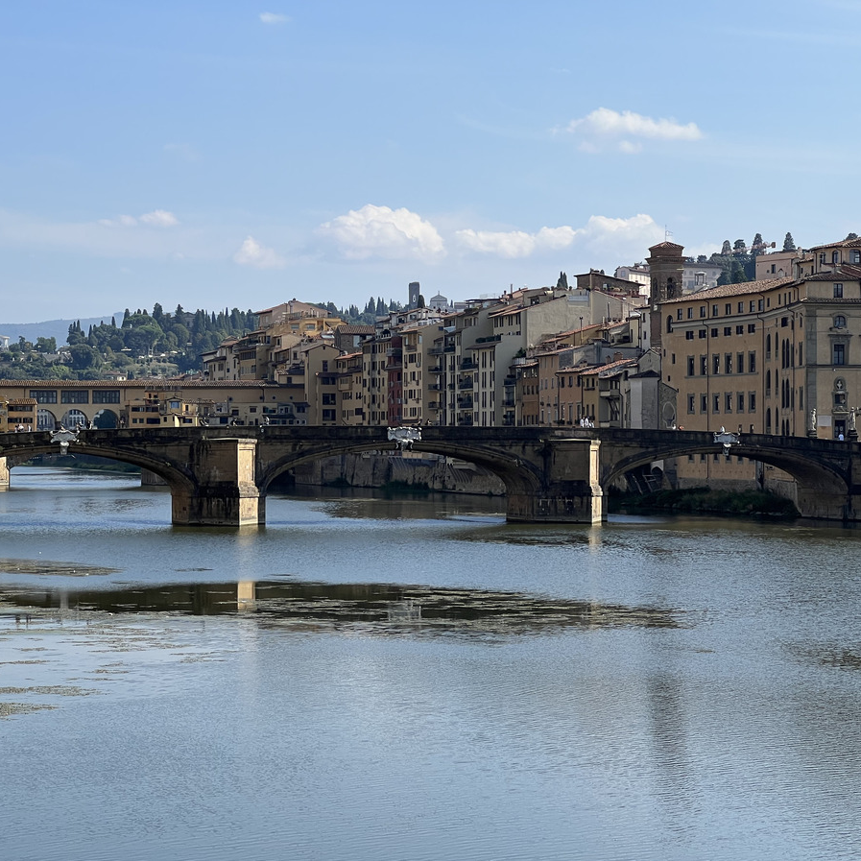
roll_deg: -0.2
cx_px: 350
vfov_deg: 19.1
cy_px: 431
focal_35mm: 91
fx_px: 2561
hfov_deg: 19.1
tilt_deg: +0.8
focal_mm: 9
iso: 32
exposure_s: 1/995
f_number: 2.8
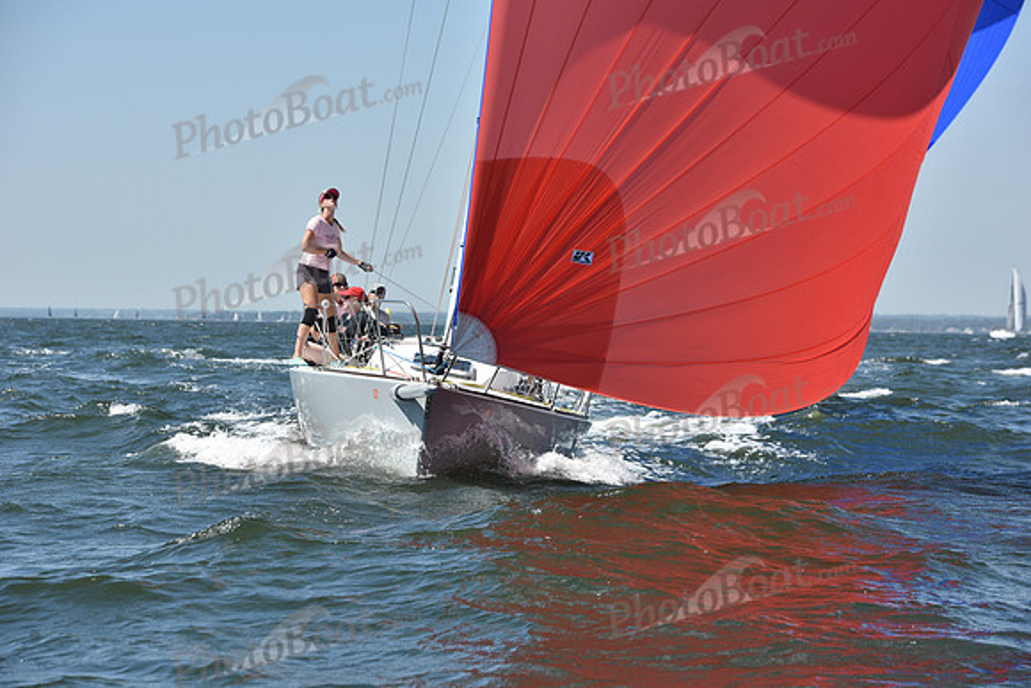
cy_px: 344
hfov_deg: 18.3
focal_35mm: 112
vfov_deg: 12.2
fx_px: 3208
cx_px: 516
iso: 250
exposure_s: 1/1250
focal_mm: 112
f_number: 6.3
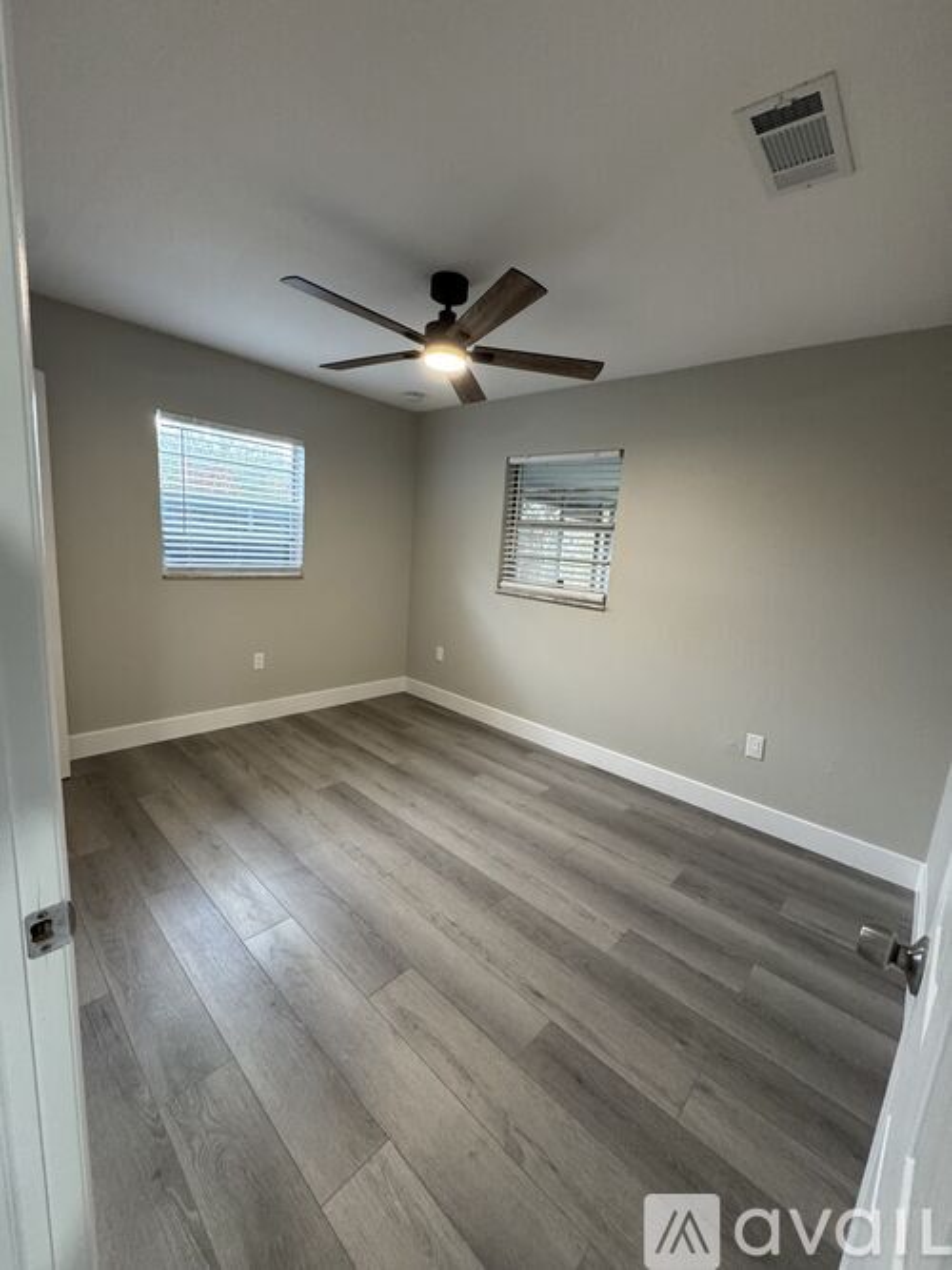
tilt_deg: -10.3
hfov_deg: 85.7
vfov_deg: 102.1
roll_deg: -4.1
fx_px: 514
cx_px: 476
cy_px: 635
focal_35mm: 14
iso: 400
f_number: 2.2
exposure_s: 1/60
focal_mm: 2.22
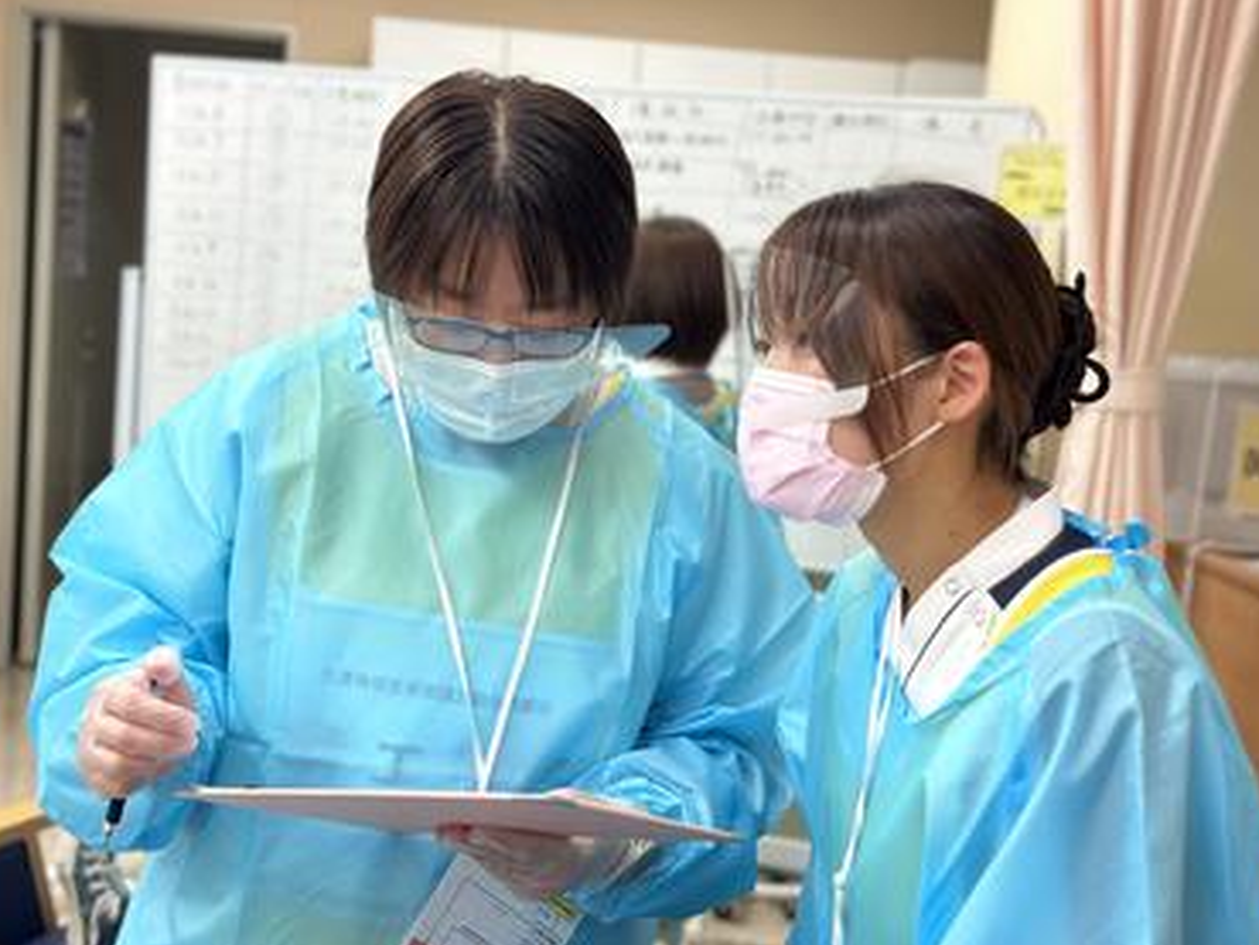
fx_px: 1892
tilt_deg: -7.4
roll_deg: -4.2
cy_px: 501
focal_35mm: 52
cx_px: 676
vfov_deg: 28.0
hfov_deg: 36.8
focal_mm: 6.86
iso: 100
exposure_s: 1/120
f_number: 1.78
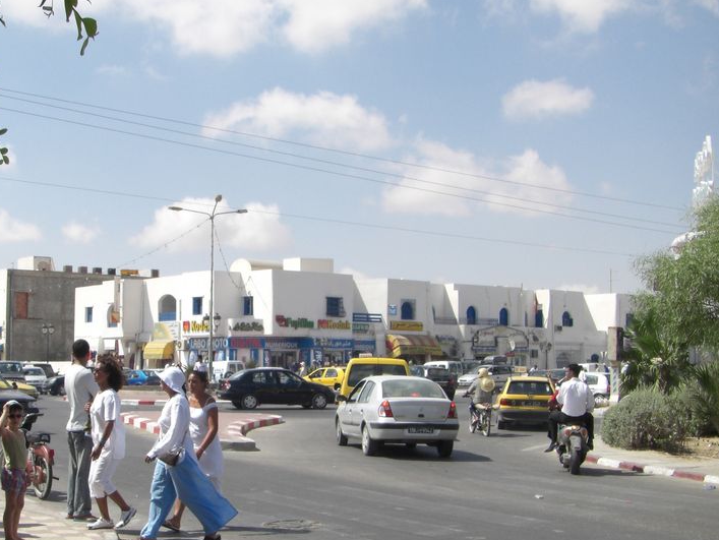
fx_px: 1143
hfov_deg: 34.8
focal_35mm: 55
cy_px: 336
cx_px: 279
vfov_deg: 26.5
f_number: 4.6
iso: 64
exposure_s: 1/400
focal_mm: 6.3
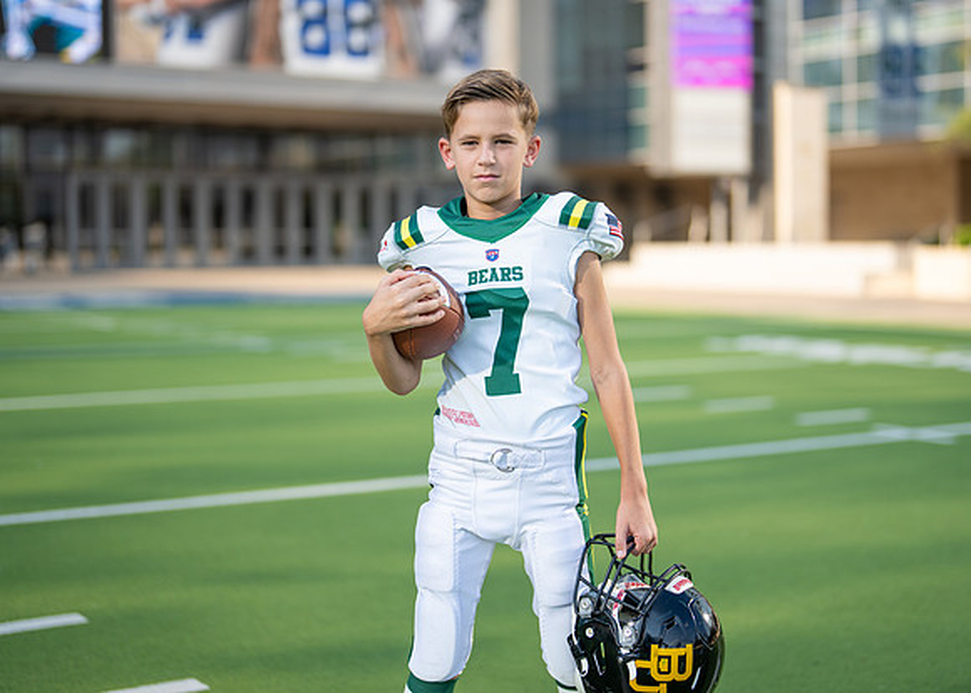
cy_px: 301
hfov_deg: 32.0
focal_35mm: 61
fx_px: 1694
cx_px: 519
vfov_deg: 23.1
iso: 100
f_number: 1.2
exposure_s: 1/3200
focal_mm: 50
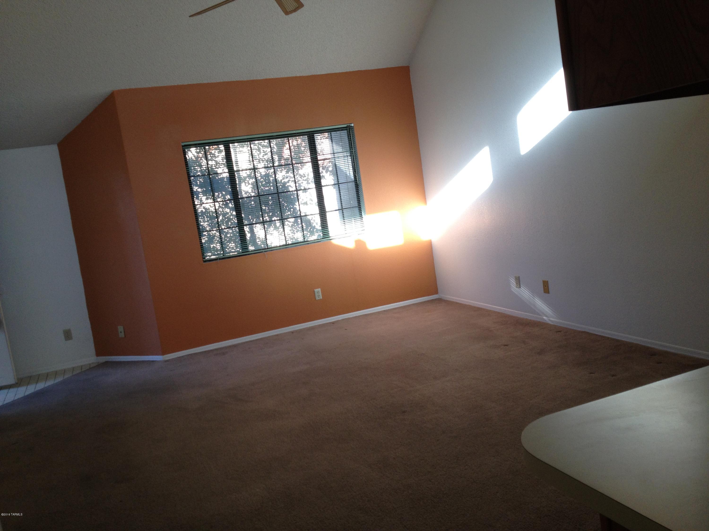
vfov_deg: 40.7
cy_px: 266
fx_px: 717
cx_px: 354
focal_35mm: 35
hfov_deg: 52.6
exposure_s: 1/120
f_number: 2.4
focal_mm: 4.28
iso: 64
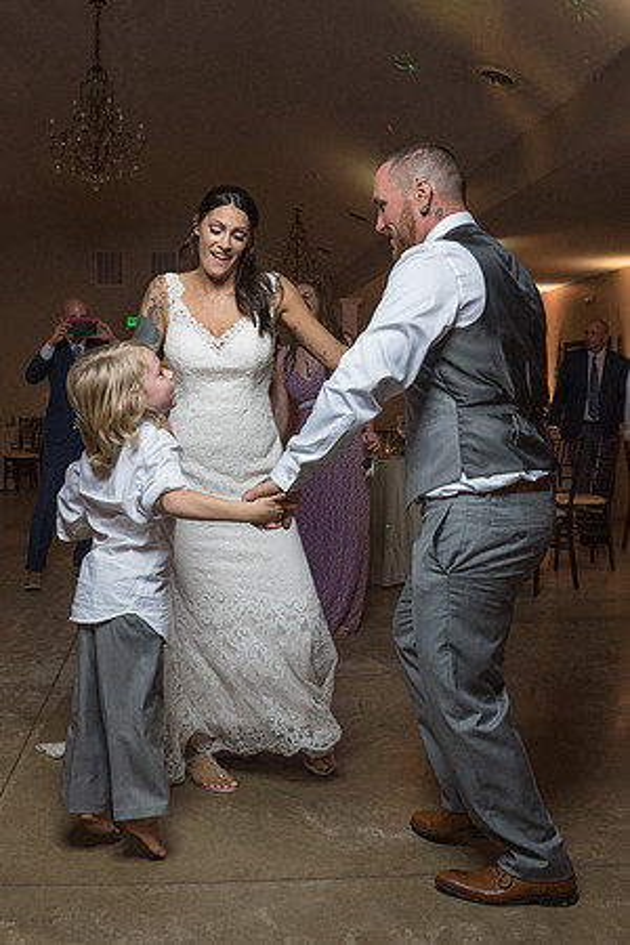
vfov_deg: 50.9
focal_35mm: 38
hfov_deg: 35.0
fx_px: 992
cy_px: 492
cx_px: 229
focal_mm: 24
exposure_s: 1/200
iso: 2000
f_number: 5.6
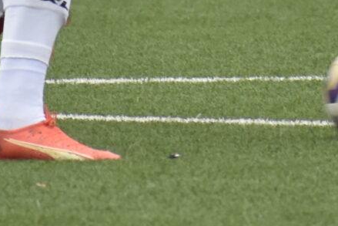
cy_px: -263
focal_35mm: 1705
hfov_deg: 1.2
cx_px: 301
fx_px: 16012
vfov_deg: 0.8
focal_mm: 195
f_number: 5.3
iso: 800
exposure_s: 1/640
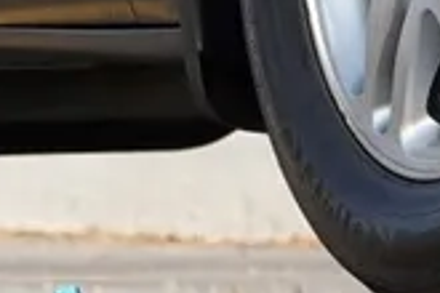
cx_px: 73
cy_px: -629
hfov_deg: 1.1
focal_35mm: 1881
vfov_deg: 0.7
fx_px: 22988
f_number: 4
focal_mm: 93.9
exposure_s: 1/320
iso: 100
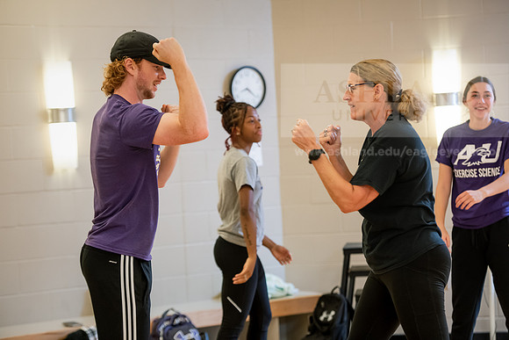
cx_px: 254
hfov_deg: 19.5
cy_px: 170
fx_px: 1485
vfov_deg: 13.0
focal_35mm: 105
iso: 1250
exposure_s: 1/200
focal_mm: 105
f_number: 3.2
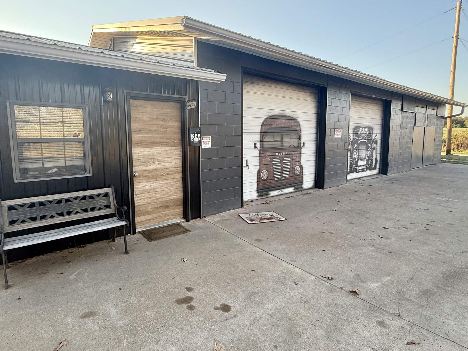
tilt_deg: -5.2
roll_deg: +0.2
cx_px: 209
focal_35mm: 19
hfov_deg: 84.4
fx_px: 257
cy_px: 164
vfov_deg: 68.6
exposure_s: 1/198
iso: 64
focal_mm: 2.22
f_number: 2.2
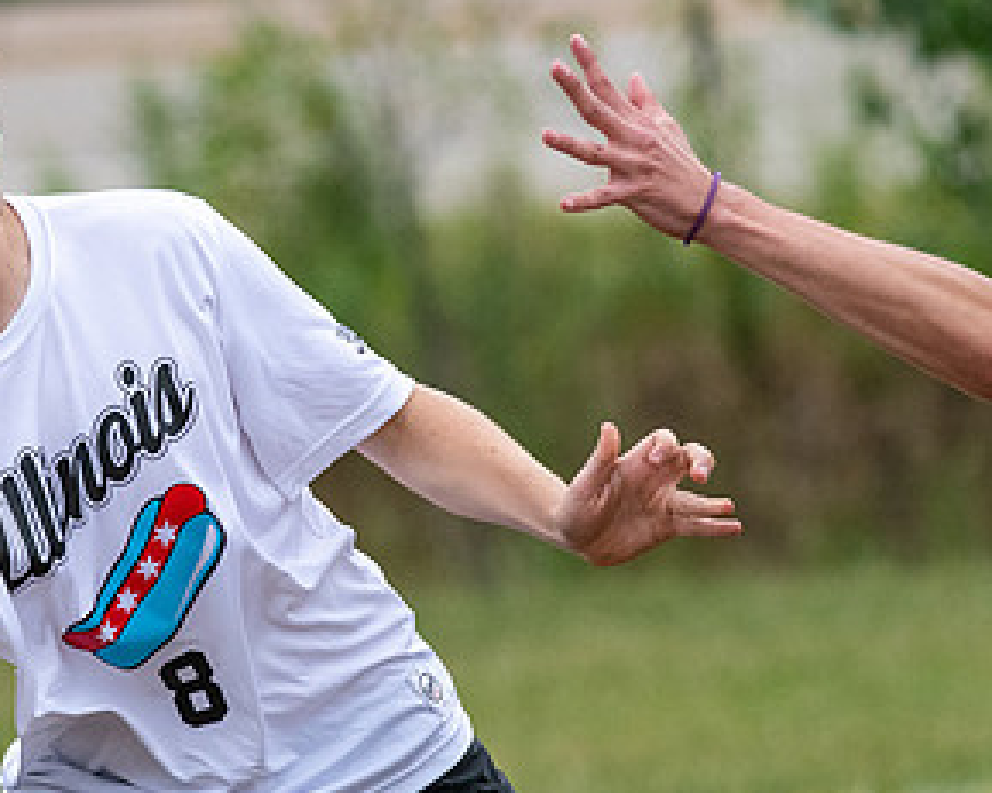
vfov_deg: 1.6
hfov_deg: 2.0
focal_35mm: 989
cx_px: 176
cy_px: 436
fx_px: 29027
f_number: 5.6
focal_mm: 300
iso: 1600
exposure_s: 1/2500
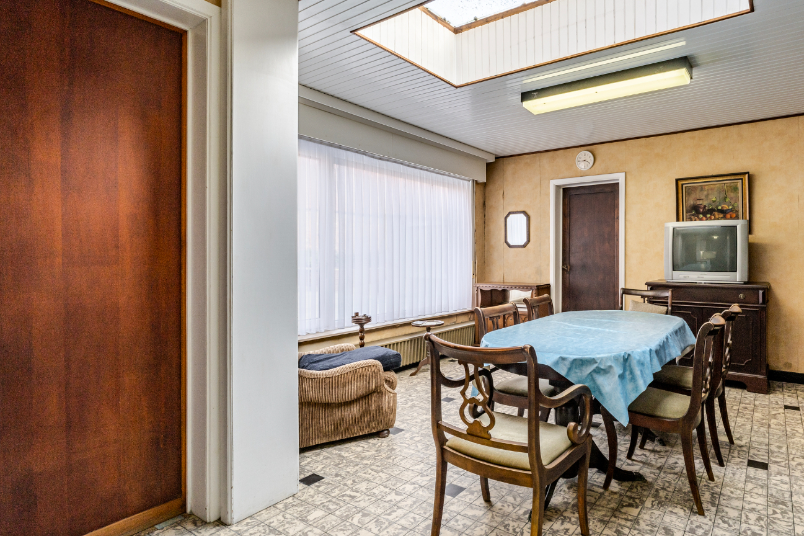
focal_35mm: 20
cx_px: 502
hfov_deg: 82.4
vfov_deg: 61.9
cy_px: 258
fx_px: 447
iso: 250
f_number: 11
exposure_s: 1/40
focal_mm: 16
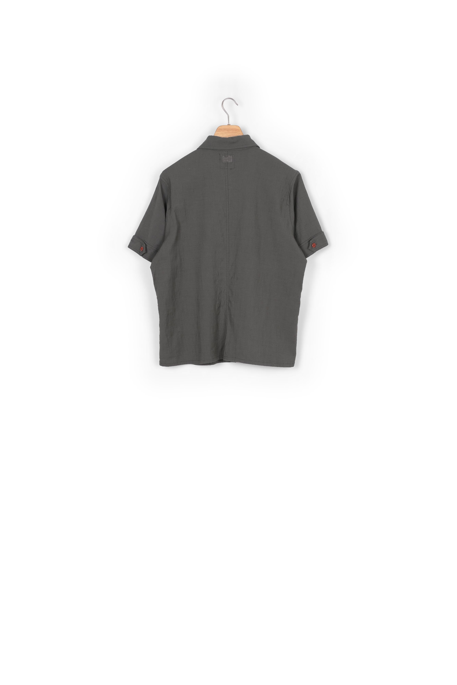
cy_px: 342
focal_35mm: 38
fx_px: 724
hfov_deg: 35.0
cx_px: 228
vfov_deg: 50.7
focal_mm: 38
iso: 100
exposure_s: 1/125
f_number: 13
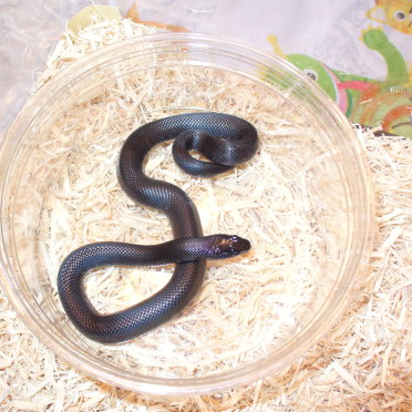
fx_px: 592
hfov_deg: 38.3
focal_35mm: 44
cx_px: 187
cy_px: 207
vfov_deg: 38.3
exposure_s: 1/10
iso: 100
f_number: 2.8
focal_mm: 6.1
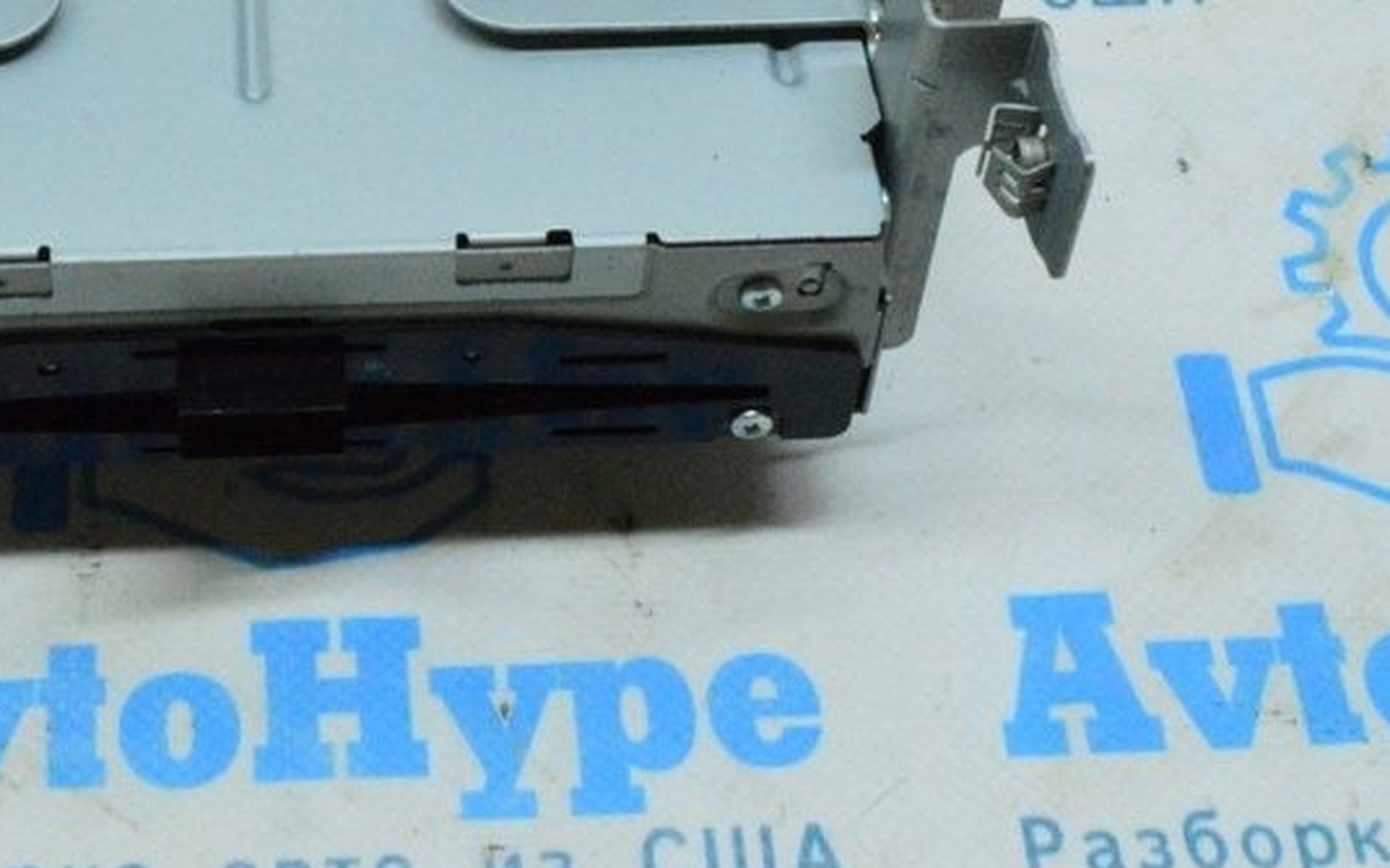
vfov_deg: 16.9
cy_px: 53
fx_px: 2878
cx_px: 213
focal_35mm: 76
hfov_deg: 26.5
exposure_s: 1/30
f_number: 25
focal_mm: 26
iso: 6400
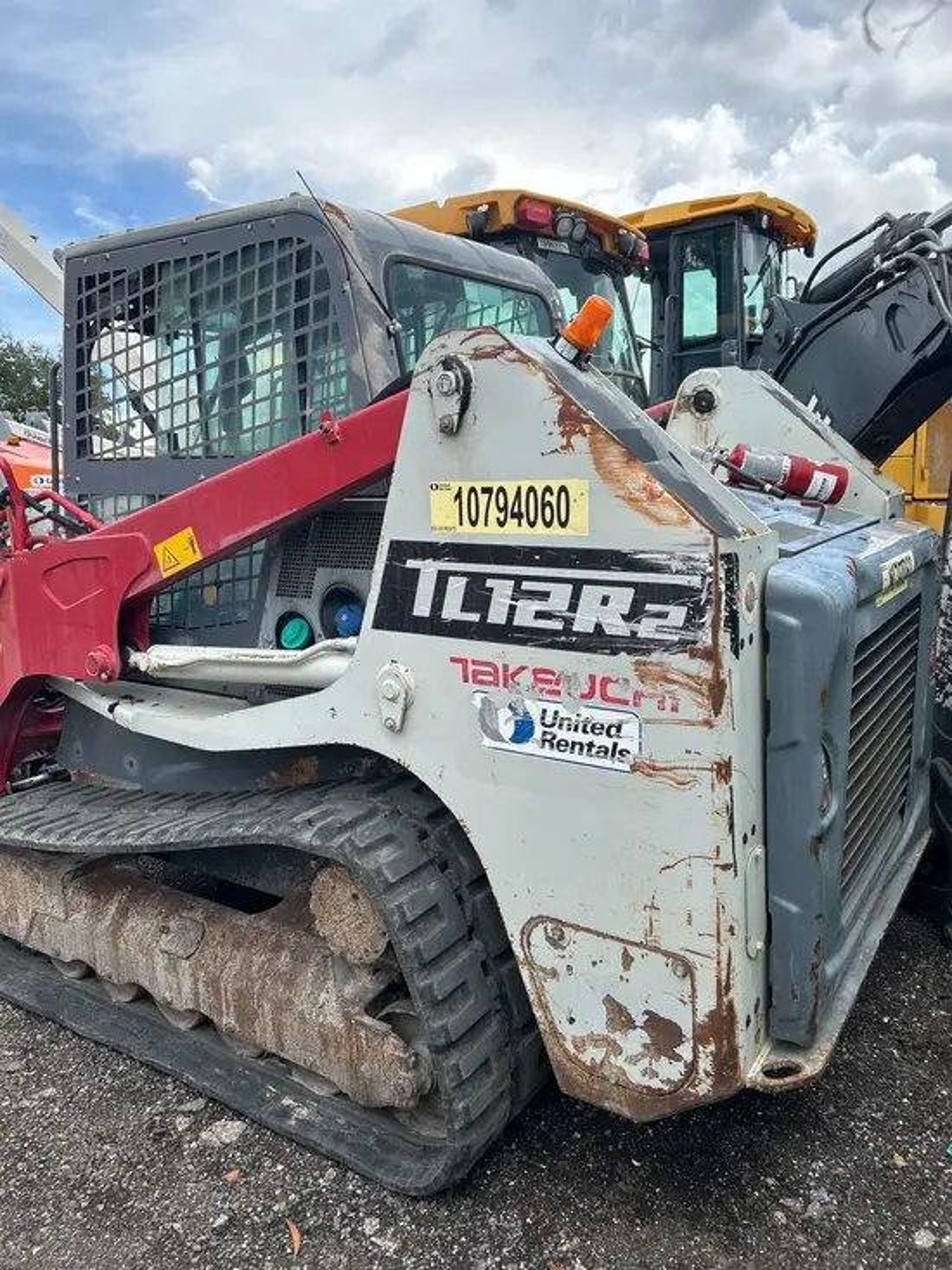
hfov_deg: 53.1
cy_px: 635
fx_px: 953
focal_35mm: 26
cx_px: 476
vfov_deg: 67.3
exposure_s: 1/1488
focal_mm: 5.7
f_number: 1.5
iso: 50
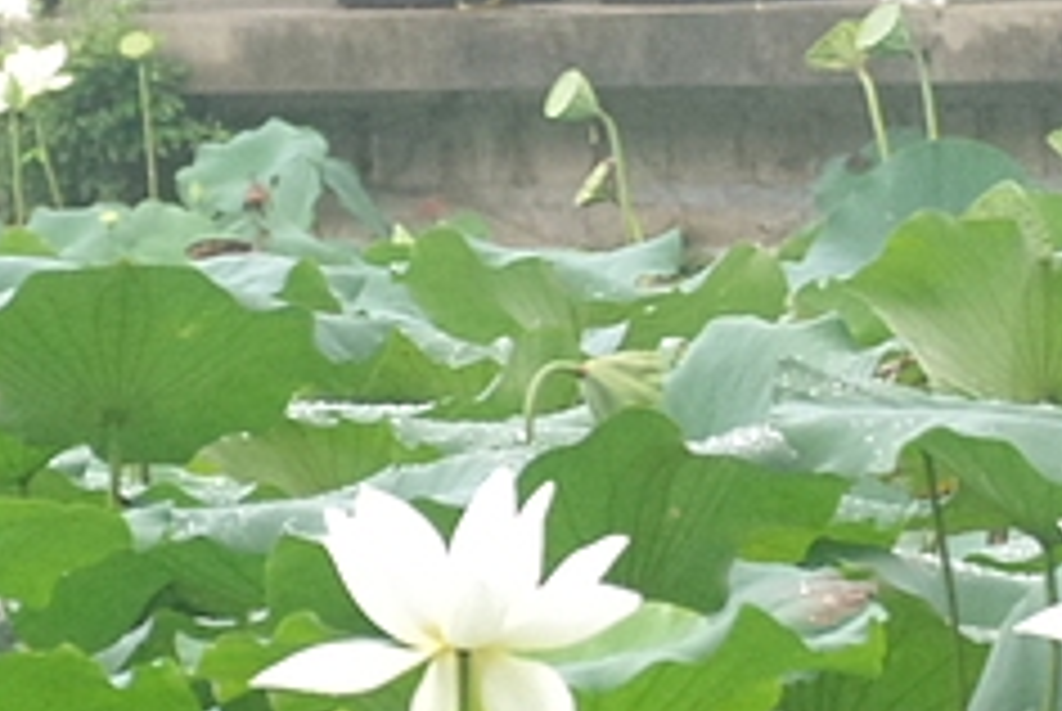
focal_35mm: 509
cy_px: 520
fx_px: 15034
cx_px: 1202
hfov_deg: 4.0
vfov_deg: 2.7
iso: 1600
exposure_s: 1/30
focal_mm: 63
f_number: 4.5
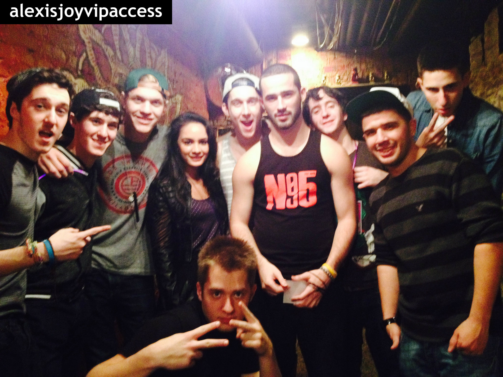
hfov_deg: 52.6
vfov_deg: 40.7
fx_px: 509
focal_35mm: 35
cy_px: 188
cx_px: 252
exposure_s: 1/15
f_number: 2.4
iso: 500
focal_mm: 4.28
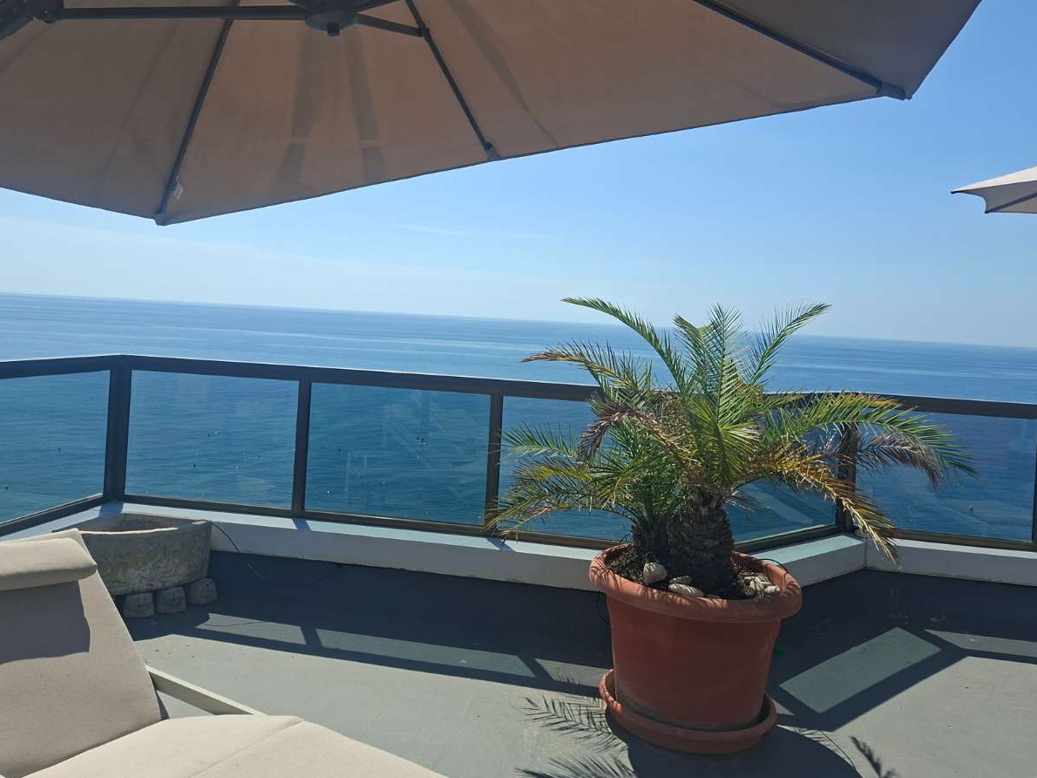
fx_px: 869
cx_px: 498
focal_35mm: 29
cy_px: 326
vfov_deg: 48.0
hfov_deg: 61.7
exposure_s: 1/2421
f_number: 1.8
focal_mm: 5.54
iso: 50
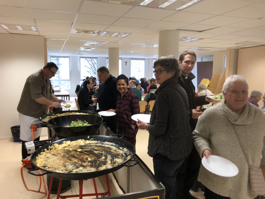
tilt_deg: -5.8
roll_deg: +0.7
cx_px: 132
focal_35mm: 28
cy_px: 100
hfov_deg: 63.4
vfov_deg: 49.7
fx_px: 214
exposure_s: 1/100
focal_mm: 3.99
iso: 160
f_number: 1.8
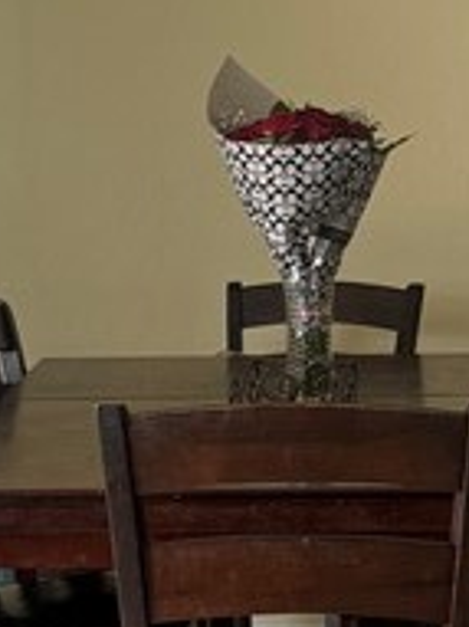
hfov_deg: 11.5
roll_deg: +0.9
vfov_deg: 15.3
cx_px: 295
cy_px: 332
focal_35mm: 129
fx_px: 2333
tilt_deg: -4.6
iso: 125
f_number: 1.78
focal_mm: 6.76
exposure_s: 1/121
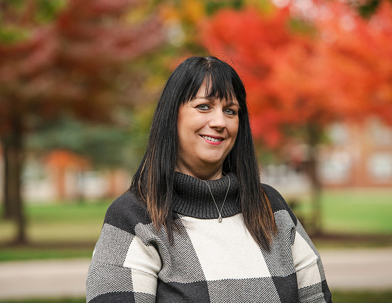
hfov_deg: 11.7
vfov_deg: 9.0
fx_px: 1920
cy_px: 144
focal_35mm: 168
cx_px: 178
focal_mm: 145
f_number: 4
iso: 200
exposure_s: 1/200
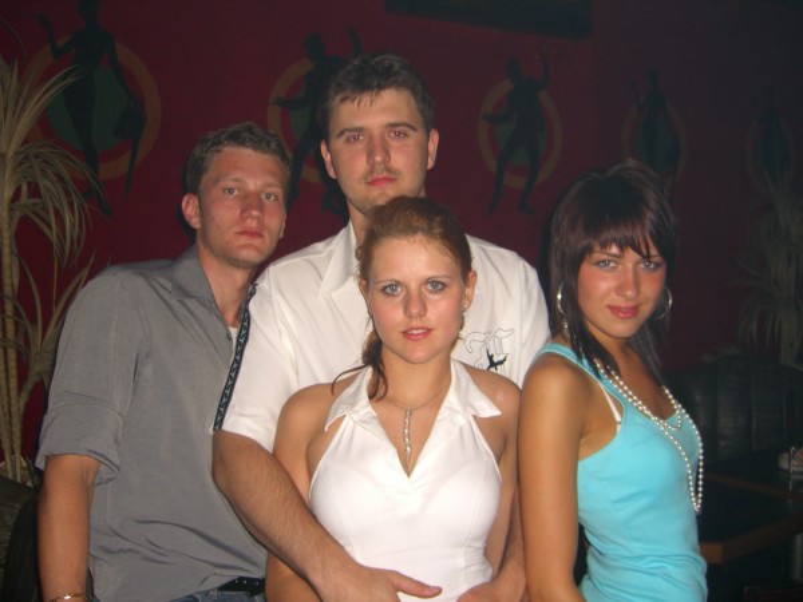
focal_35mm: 38
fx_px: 881
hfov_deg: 49.0
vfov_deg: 37.7
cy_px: 301
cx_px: 402
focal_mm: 7.9
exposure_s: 1/60
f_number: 2.8
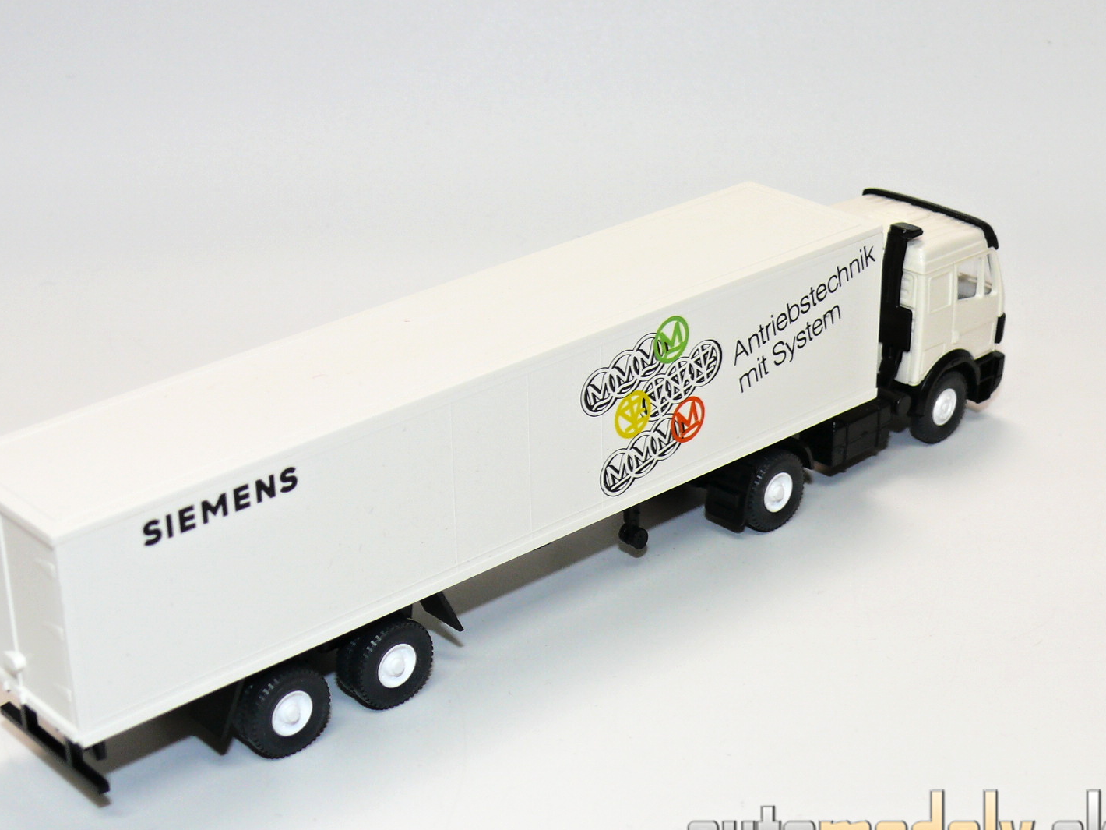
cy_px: 442
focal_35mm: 71
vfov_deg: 20.7
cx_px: 507
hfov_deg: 27.4
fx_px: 2268
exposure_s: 1/30
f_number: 4
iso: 100
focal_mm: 10.3
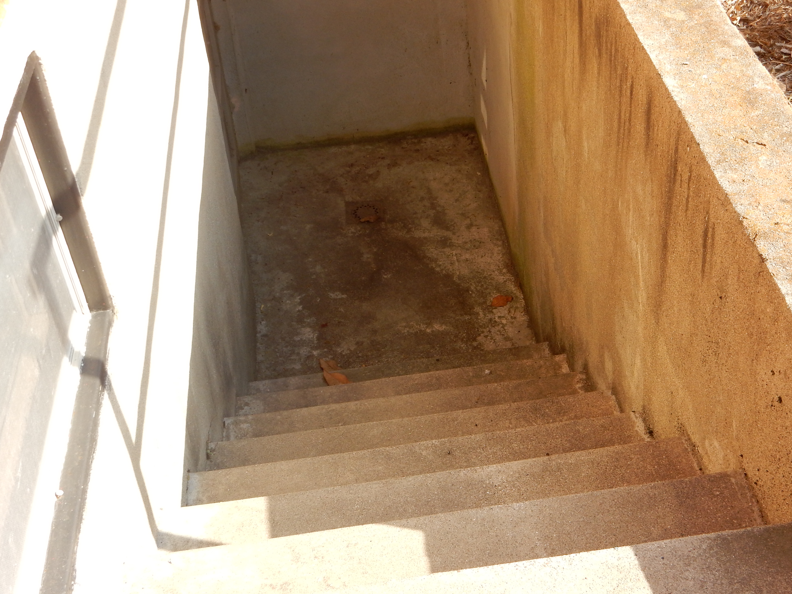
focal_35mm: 51
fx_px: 1167
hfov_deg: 37.4
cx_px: 458
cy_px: 268
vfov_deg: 28.5
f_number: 4.2
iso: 125
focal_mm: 7.6
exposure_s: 1/200
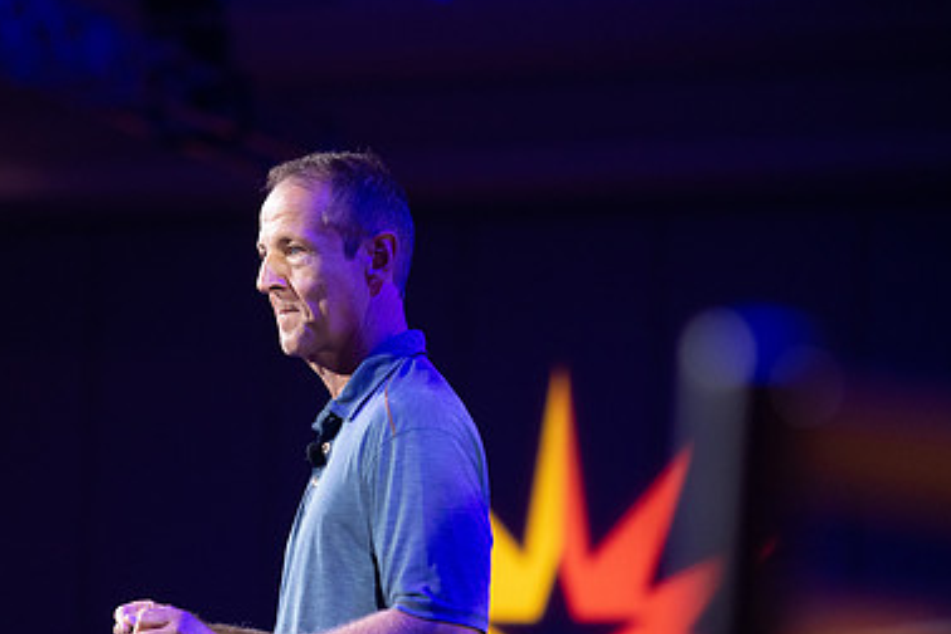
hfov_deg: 11.0
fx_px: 4940
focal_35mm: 187
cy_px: 426
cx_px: 257
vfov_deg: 7.3
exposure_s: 1/320
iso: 1600
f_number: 3.2
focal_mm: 122
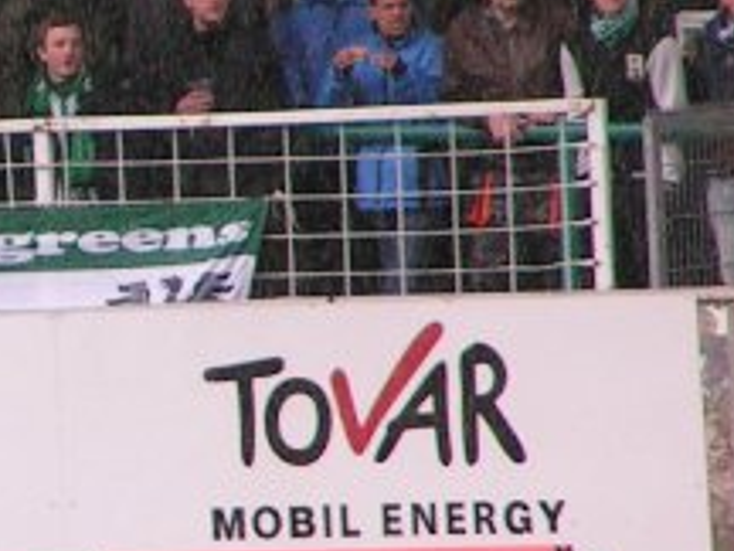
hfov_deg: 1.4
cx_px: -299
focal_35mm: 1406
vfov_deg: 1.1
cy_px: 201
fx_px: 29813
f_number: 3.5
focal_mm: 58
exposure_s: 1/400
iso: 80
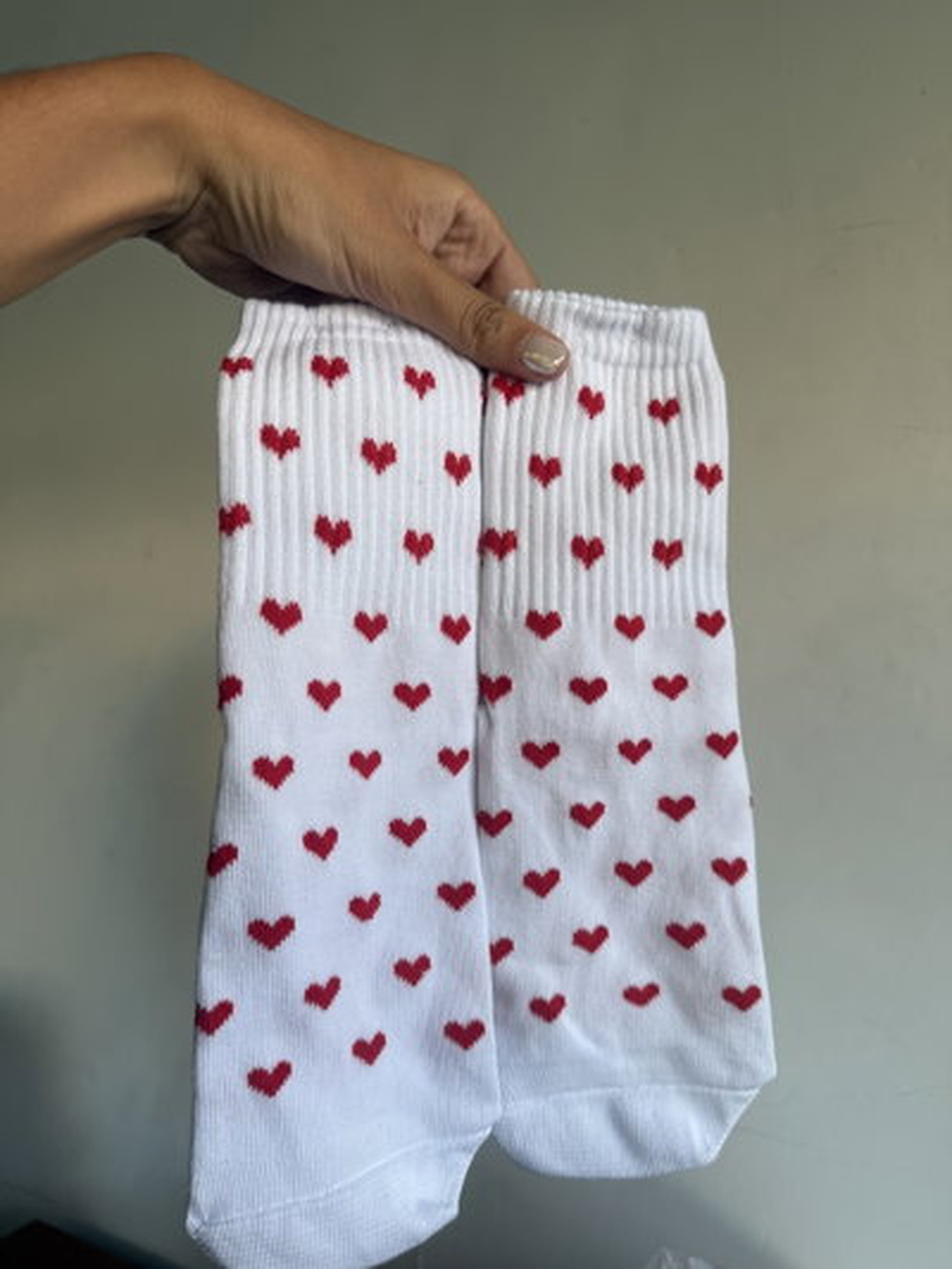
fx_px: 880
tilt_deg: +0.5
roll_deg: -2.0
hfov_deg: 56.8
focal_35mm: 24
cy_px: 634
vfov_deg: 71.6
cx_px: 476
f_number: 1.78
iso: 125
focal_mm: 6.76
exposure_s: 1/121
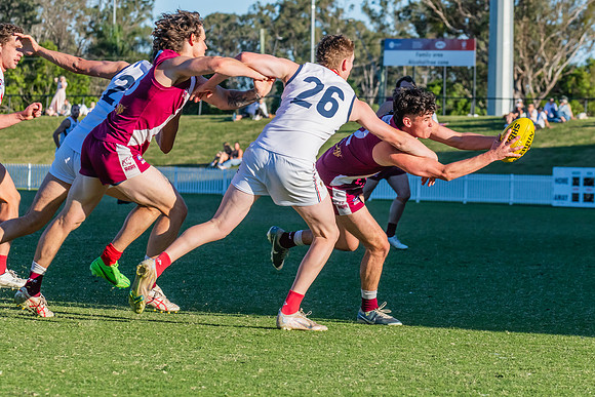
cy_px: 233
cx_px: 349
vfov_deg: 6.9
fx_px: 3314
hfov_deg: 10.3
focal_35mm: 200
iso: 800
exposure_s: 1/1250
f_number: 11
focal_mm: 170
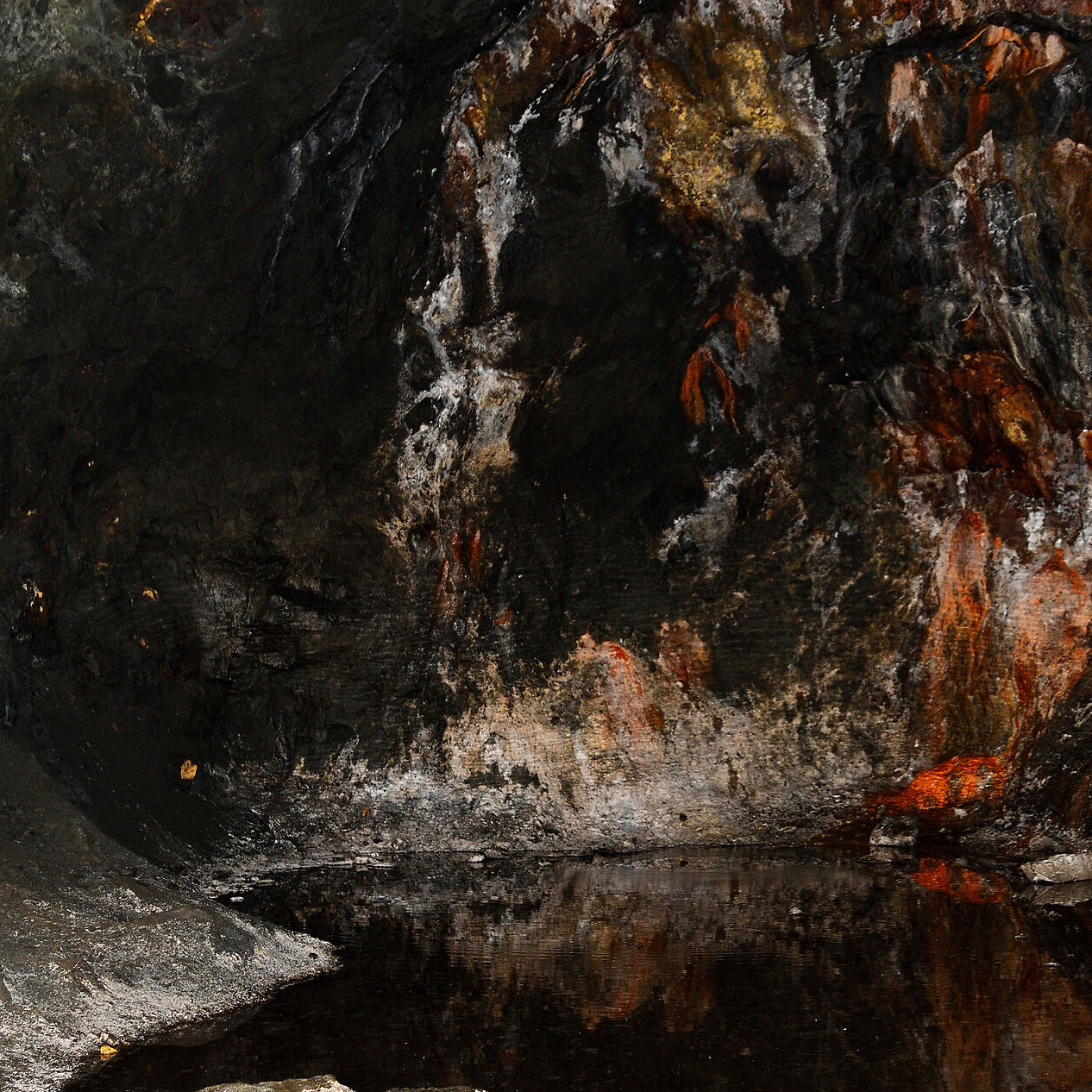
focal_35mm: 58
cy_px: 549
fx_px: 2070
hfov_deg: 29.2
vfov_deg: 29.6
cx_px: 775
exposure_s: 1/60
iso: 400
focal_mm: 24
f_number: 4
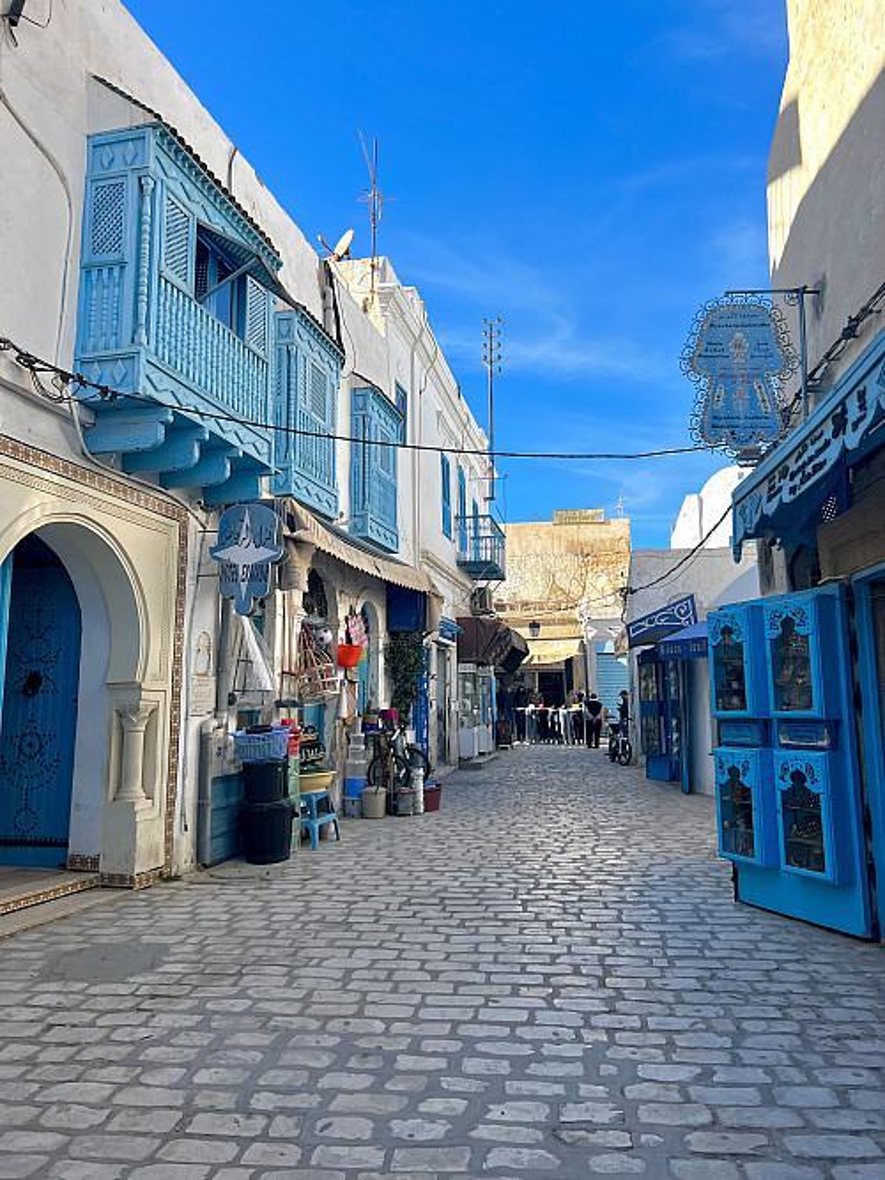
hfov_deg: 53.0
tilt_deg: +7.9
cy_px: 590
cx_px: 442
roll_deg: +0.9
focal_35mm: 26
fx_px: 887
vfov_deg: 67.3
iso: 50
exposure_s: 1/2123
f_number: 1.5
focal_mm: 5.7
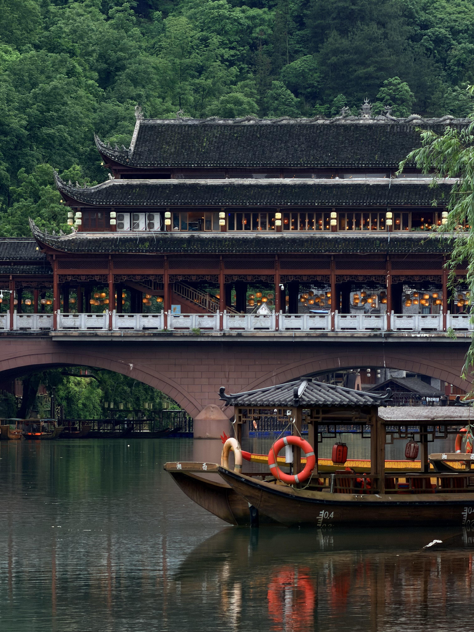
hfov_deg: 7.4
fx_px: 3651
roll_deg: -0.6
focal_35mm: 200
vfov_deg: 9.9
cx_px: 237
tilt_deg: +1.0
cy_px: 316
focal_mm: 16.89
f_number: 2.8
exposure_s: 1/121
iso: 80
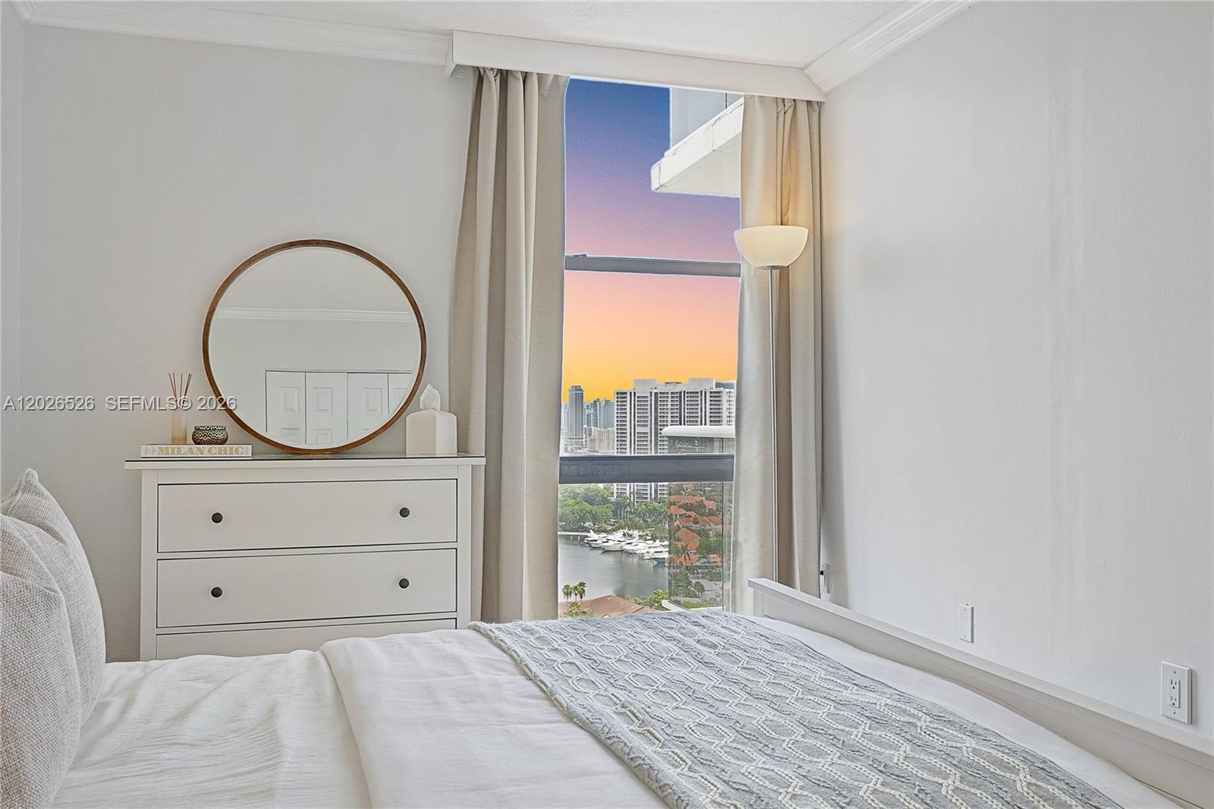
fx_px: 1011
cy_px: 404
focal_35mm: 30
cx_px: 607
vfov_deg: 43.6
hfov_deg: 61.9
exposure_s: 1/100
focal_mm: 20
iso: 250
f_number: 8
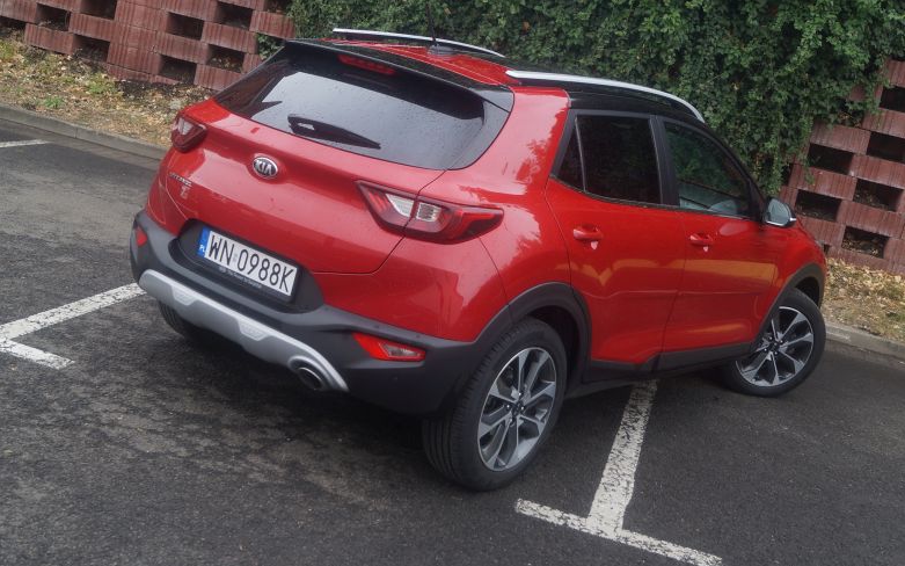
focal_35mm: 44
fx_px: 1085
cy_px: 207
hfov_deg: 45.2
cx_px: 499
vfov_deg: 29.1
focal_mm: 22
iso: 100
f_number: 4
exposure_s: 1/60
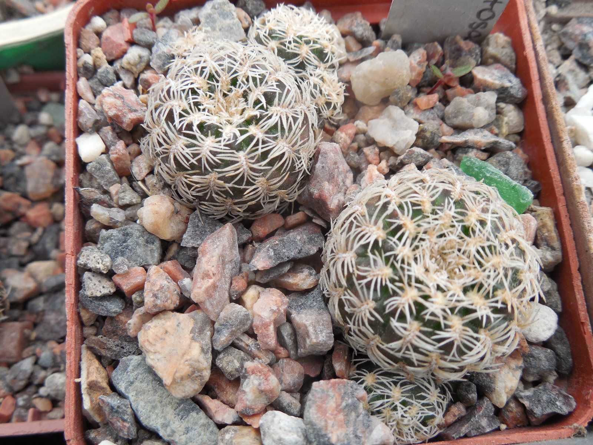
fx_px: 531
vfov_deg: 45.4
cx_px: 296
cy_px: 222
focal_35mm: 31
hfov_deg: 58.4
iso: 125
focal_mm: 5.6
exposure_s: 1/60
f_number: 3.6
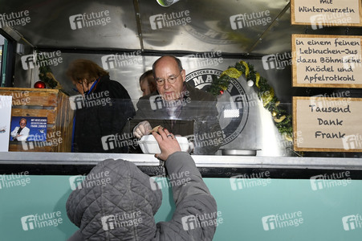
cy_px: 120
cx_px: 181
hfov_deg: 53.2
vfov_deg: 36.8
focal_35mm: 36
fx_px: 362
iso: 1600
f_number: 8
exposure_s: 1/100
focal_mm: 36
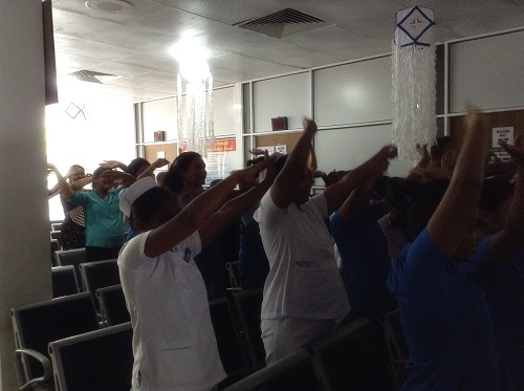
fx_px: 499
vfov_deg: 42.8
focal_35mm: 33
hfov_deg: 55.4
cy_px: 196
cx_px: 262
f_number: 2.4
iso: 200
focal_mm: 3.3
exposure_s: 1/24
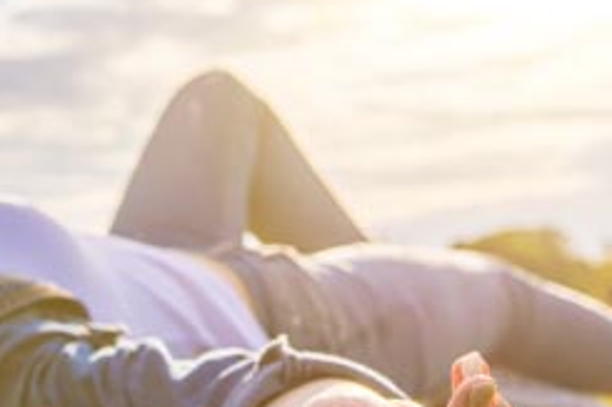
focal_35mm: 109
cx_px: 115
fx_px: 1844
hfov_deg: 18.6
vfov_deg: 12.6
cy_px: 126
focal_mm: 23
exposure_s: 1/2500
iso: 100
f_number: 3.2
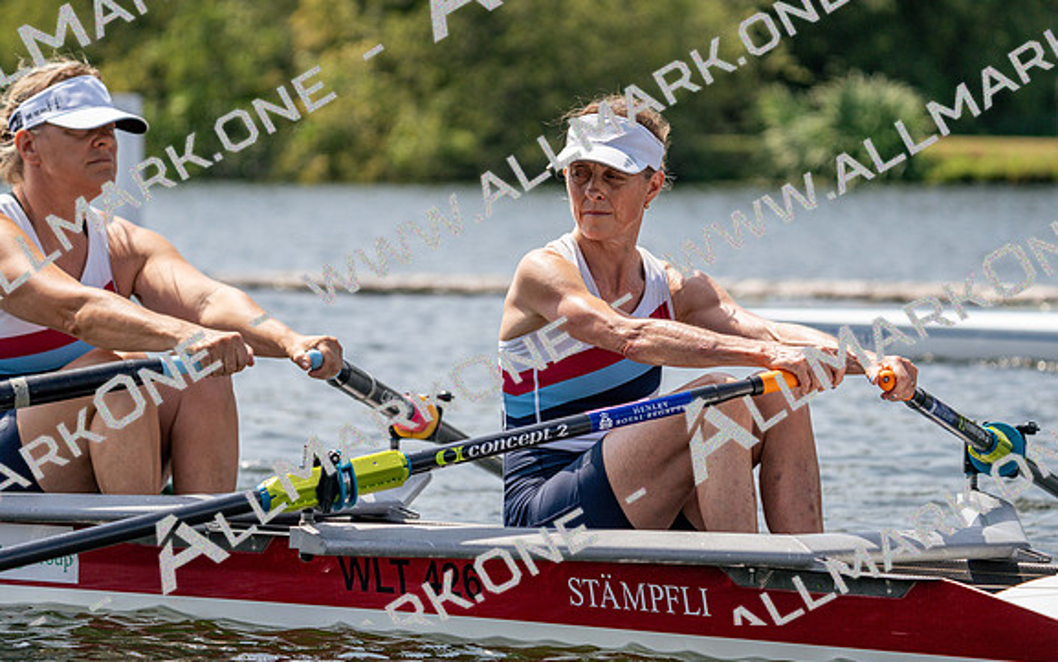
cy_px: 311
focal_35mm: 205
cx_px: 528
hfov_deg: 10.2
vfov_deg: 6.4
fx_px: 5913
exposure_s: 1/1600
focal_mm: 200
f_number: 5.6
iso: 200
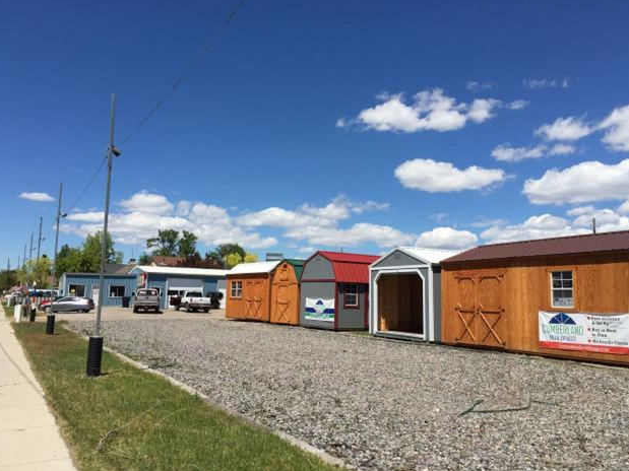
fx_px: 545
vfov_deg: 46.8
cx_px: 319
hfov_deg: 60.0
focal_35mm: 30
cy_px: 240
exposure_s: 1/3300
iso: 32
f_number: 2.2
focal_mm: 4.15
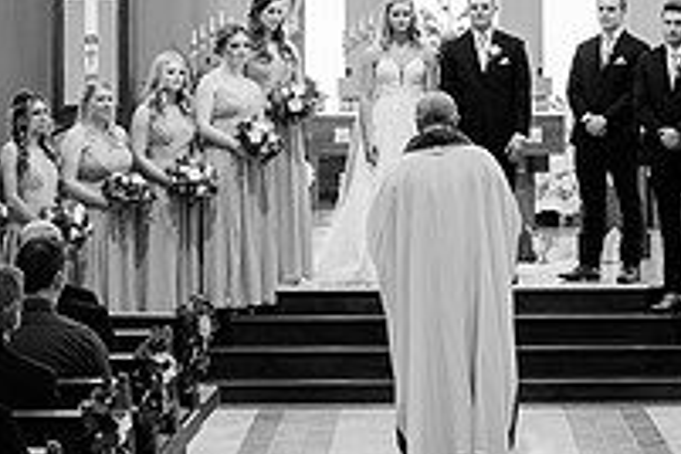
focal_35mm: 149
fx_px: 2818
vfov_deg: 9.1
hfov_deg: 13.8
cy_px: -30
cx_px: 413
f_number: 2.8
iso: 1000
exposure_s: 1/250
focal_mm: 49
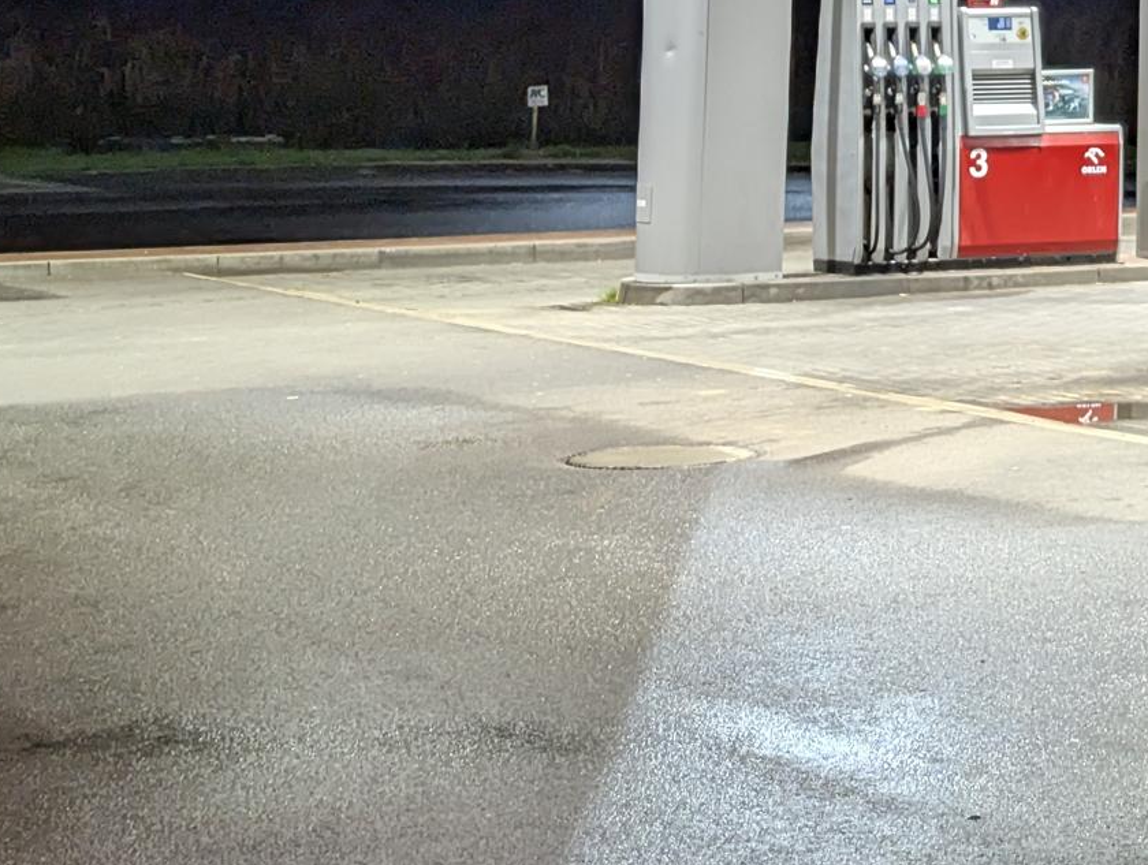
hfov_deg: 16.0
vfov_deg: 11.8
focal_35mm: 117
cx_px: 1446
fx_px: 3887
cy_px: -652
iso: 77
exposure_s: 1/33.3
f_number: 1.68
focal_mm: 6.9
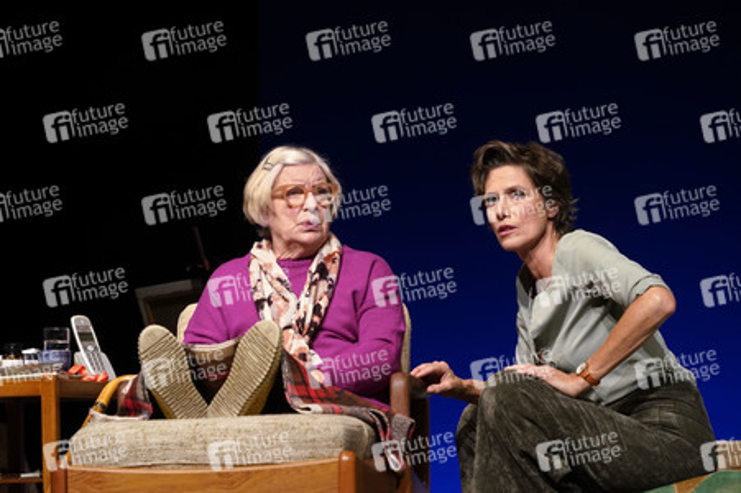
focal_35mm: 147
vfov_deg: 9.3
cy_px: 246
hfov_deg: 14.0
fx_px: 3023
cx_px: 370
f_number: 5.6
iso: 1600
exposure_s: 1/200
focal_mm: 147
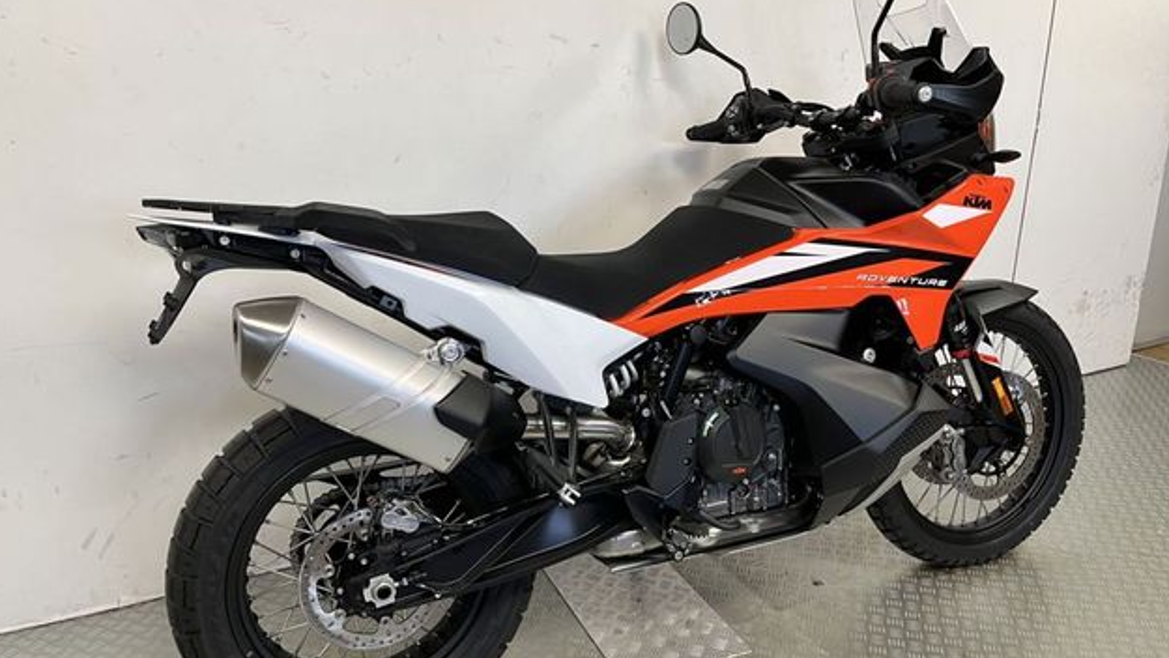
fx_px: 899
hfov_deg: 66.0
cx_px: 587
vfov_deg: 40.2
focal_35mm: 29
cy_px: 348
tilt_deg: -18.4
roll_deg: -0.9
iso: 80
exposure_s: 1/50
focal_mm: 5.1
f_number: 1.6
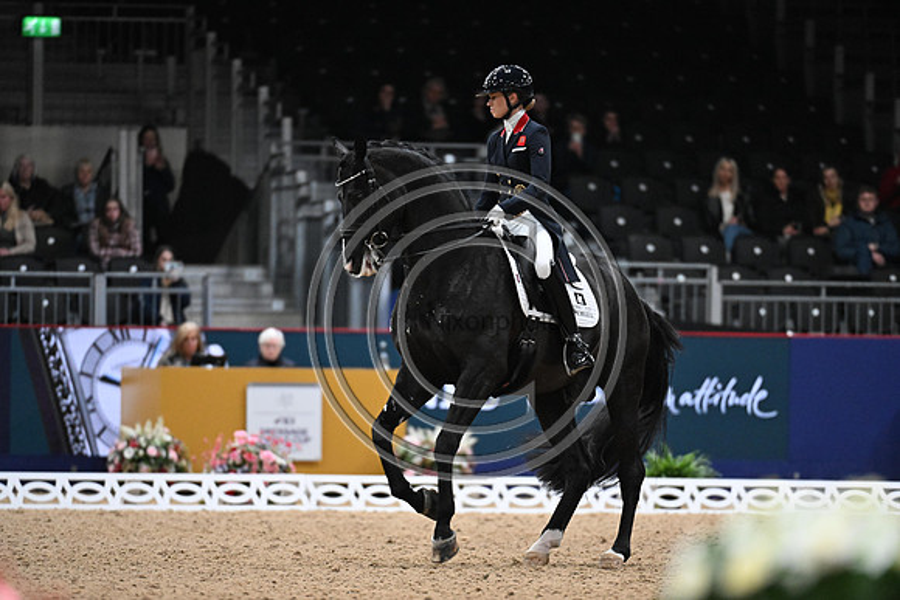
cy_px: 300
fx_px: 10002
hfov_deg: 5.2
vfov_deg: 3.4
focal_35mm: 400
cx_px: 450
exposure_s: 1/640
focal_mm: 400
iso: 6400
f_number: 4
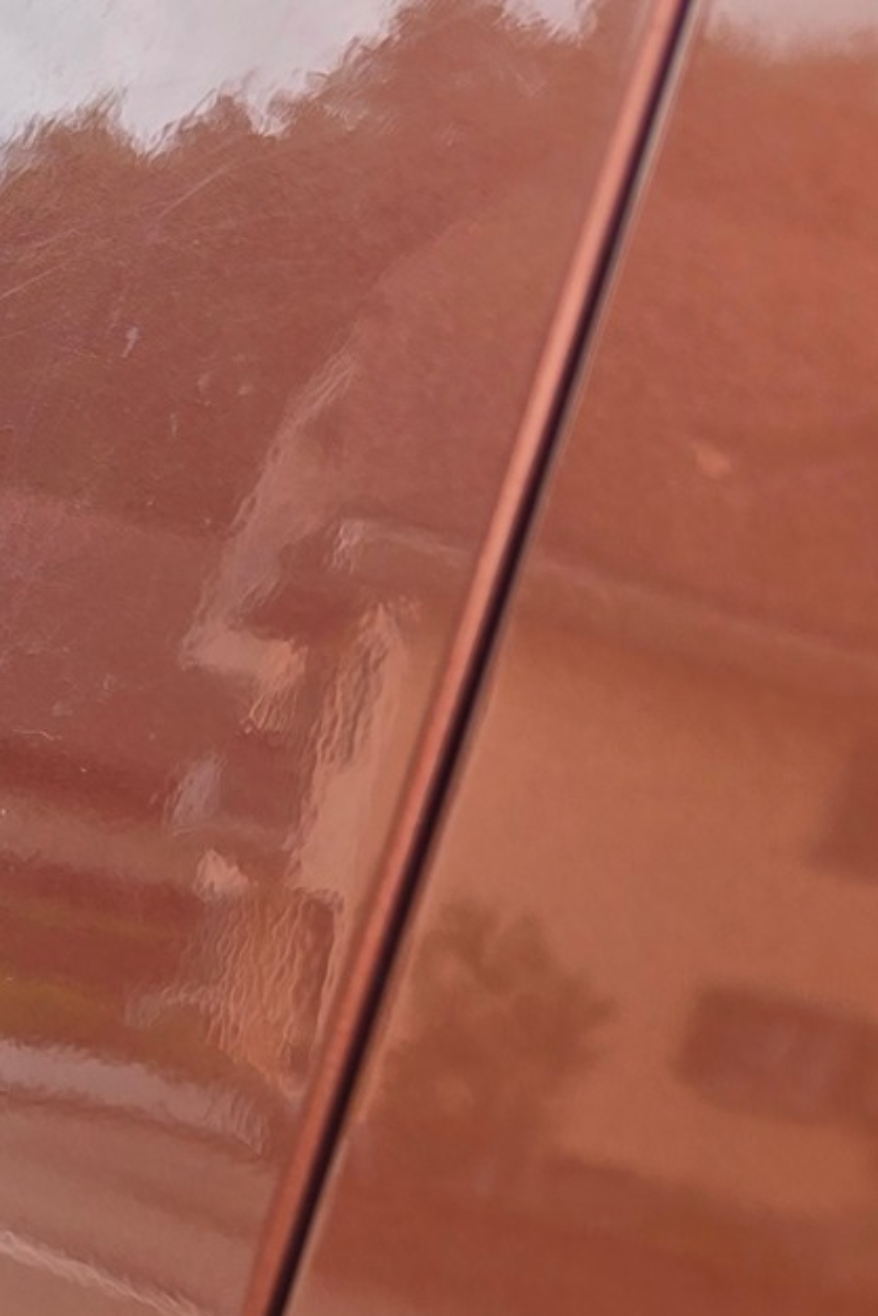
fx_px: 2814
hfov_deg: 16.8
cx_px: -231
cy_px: 1816
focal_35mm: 77
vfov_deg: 22.7
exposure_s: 1/383
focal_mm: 6.3
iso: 12
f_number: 1.7
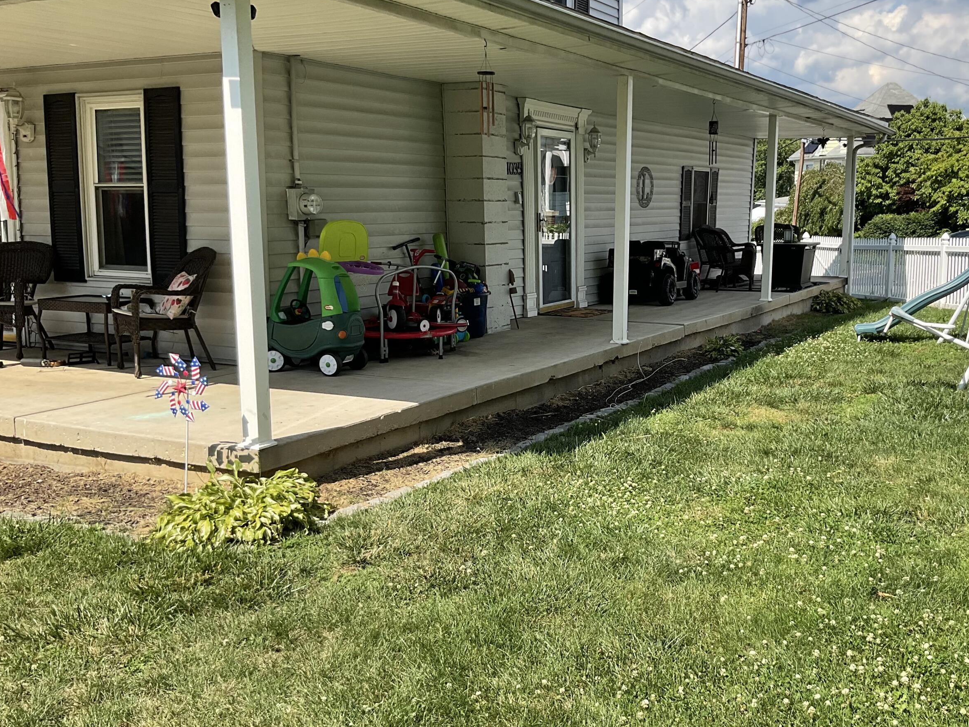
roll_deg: -0.2
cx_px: 615
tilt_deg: -10.4
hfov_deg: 49.6
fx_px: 1036
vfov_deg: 38.7
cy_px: 374
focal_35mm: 37
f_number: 1.8
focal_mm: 3
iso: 16
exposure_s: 1/1311
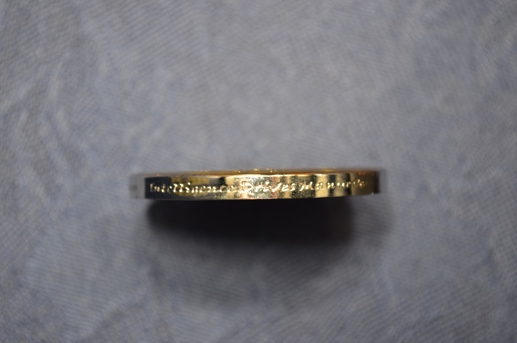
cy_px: 172
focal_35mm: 82
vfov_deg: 16.5
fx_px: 1182
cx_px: 258
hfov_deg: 24.7
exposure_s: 1/1.3
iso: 160
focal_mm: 55
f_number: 8
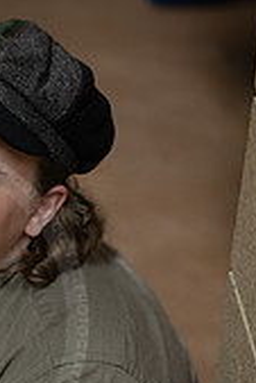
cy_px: 399
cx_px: -68
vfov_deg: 15.1
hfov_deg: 10.1
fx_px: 1416
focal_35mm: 133
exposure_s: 1/200
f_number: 1.2
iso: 500
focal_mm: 50
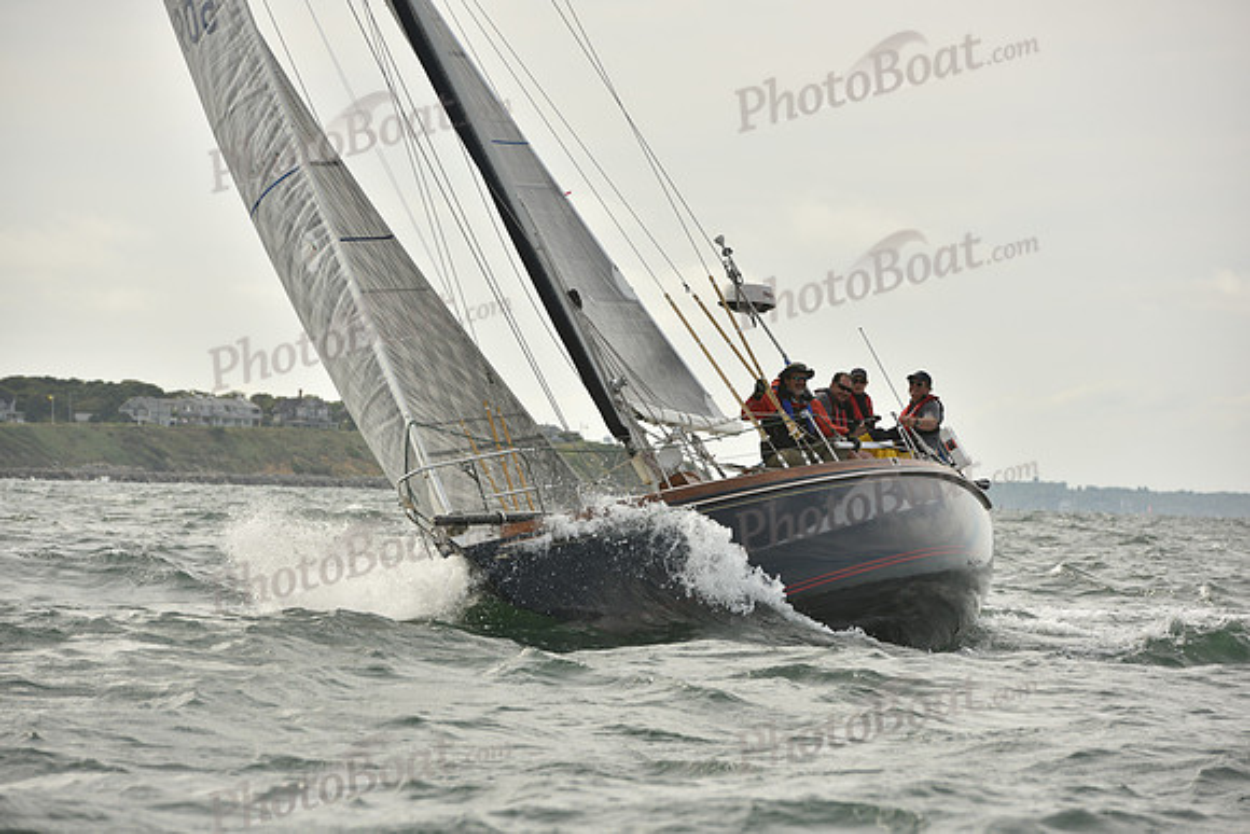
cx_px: 625
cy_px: 417
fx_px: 6946
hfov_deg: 10.3
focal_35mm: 200
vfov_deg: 6.9
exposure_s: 1/1250
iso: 320
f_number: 8
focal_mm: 200
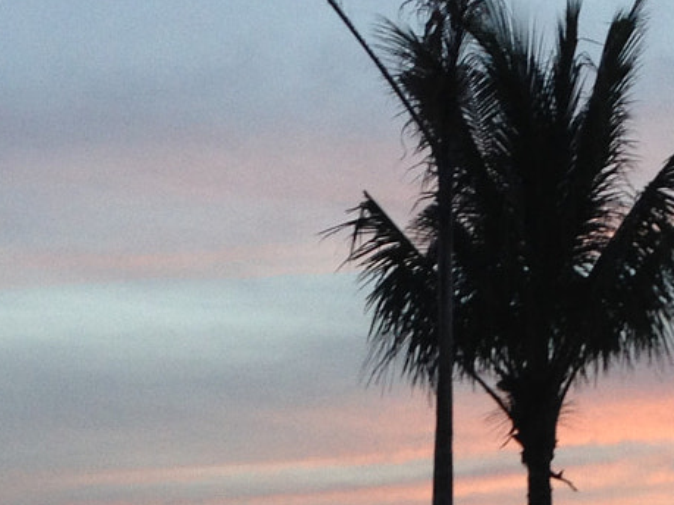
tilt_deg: +3.3
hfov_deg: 17.1
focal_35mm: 115
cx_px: 379
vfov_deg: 12.3
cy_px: 759
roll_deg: -1.8
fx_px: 2239
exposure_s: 1/40
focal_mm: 4.12
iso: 64
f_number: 2.4
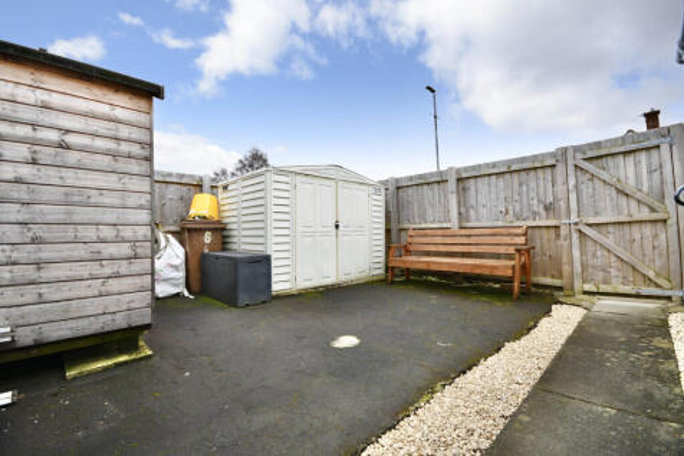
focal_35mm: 15
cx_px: 342
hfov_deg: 100.4
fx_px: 285
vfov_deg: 77.3
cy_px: 228
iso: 100
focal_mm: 10
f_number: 6.3
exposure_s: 1/50
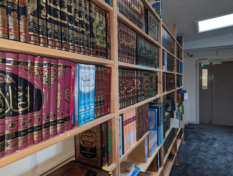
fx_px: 162
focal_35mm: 24
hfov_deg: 71.5
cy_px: 88
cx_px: 116
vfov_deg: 56.9
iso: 294
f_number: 1.85
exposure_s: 1/37.5
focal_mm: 6.81
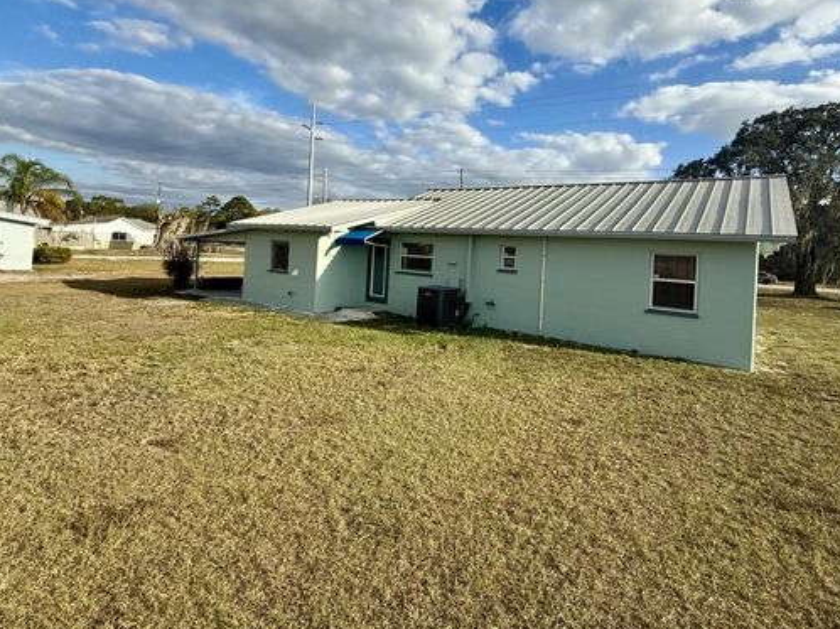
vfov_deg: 70.7
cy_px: 248
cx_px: 482
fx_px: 437
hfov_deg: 87.2
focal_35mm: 18
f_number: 2.2
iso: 50
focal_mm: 2.22
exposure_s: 1/1698
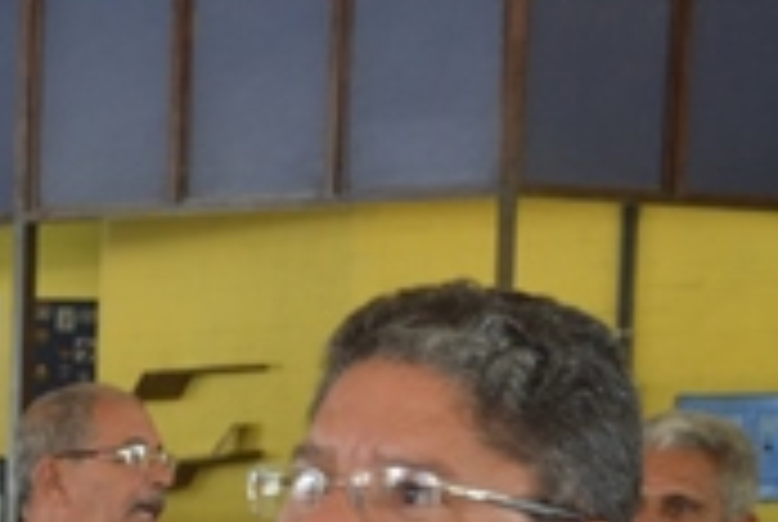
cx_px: -580
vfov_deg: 10.8
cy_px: 821
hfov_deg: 14.8
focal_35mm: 122
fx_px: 2641
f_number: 4
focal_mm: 22
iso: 500
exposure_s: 1/60
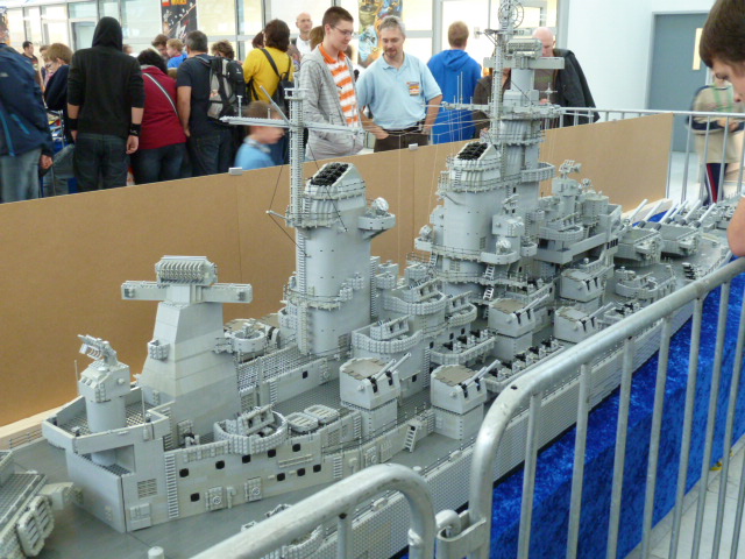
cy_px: 280
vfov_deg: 38.7
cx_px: 372
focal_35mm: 37
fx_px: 796
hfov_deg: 50.1
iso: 400
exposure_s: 1/10
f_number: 3.6
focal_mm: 6.1
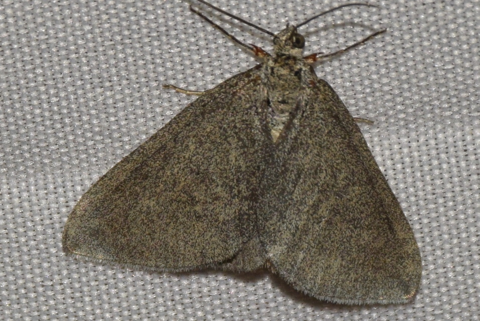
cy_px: 160
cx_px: 240
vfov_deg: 6.6
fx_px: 2802
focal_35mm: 210
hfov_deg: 9.8
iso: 400
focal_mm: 140
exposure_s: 1/160
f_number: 10
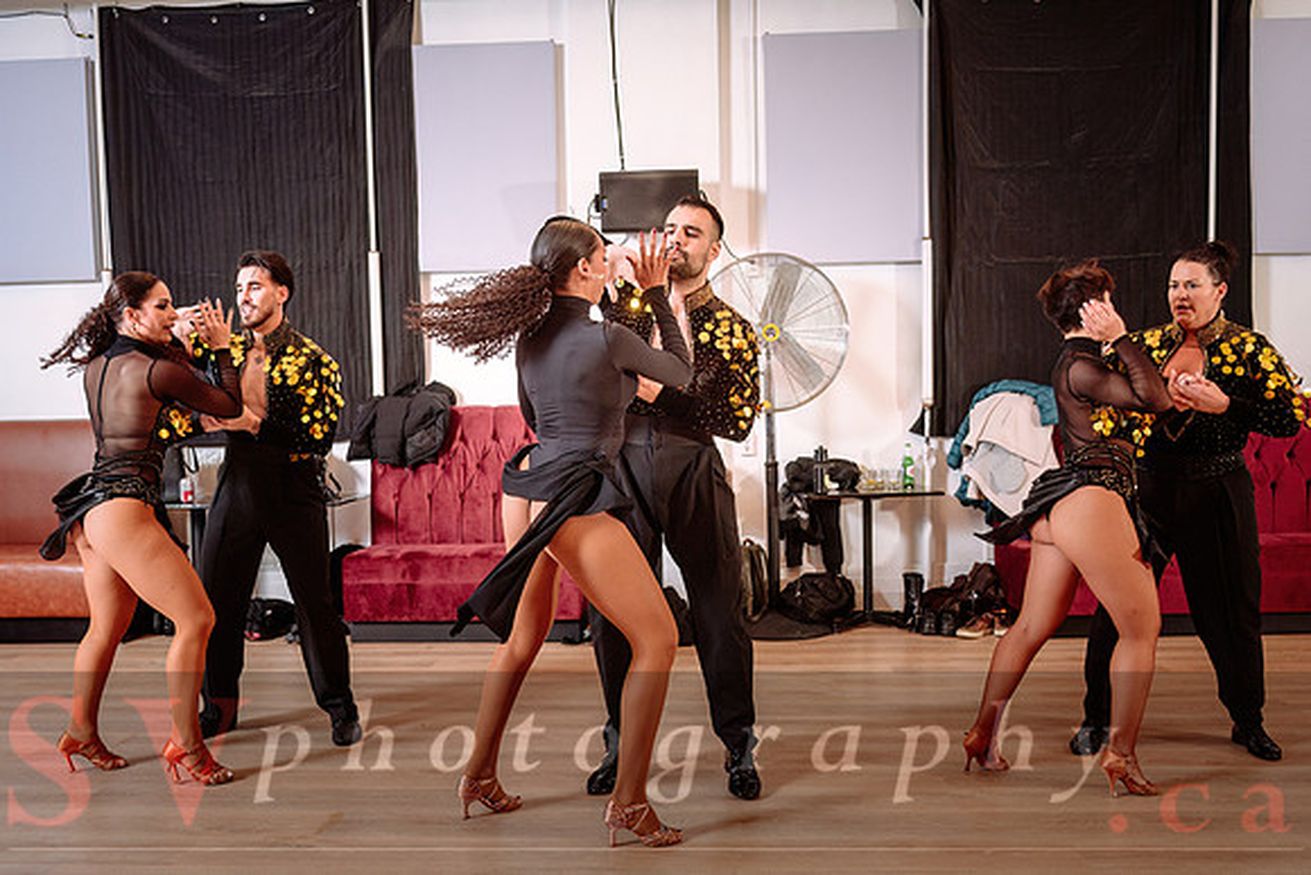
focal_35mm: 35
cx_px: 656
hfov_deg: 54.8
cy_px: 474
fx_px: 1265
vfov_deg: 38.1
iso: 800
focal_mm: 31
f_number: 3.2
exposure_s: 1/160
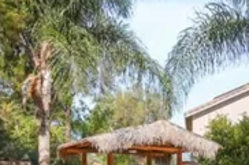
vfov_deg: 17.1
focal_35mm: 74
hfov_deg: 22.8
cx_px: 363
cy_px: 224
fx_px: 511
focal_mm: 16
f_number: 5
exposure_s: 1/160
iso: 100
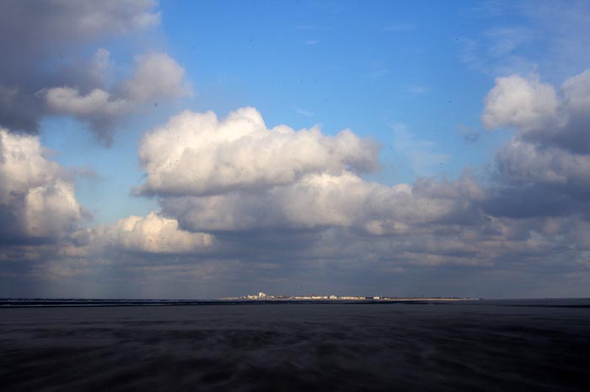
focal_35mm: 75
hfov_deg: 27.0
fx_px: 1228
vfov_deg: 18.1
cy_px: 196
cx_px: 295
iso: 200
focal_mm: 50
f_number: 11
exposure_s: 1/200
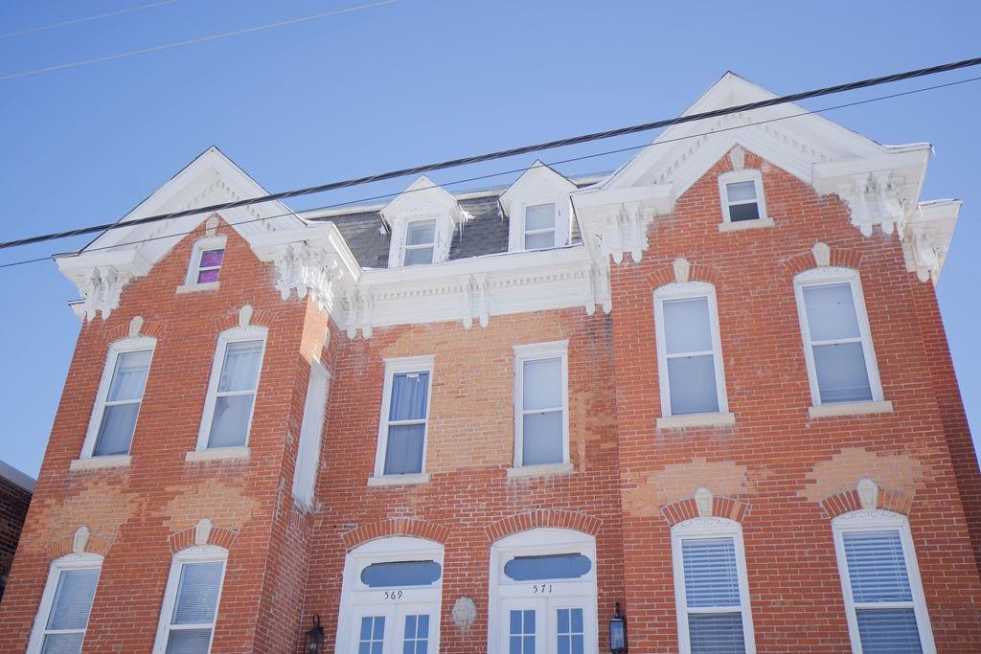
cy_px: 327
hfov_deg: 54.4
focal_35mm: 35
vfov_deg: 37.9
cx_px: 490
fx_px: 954
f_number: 7.1
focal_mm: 35
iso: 100
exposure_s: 1/500
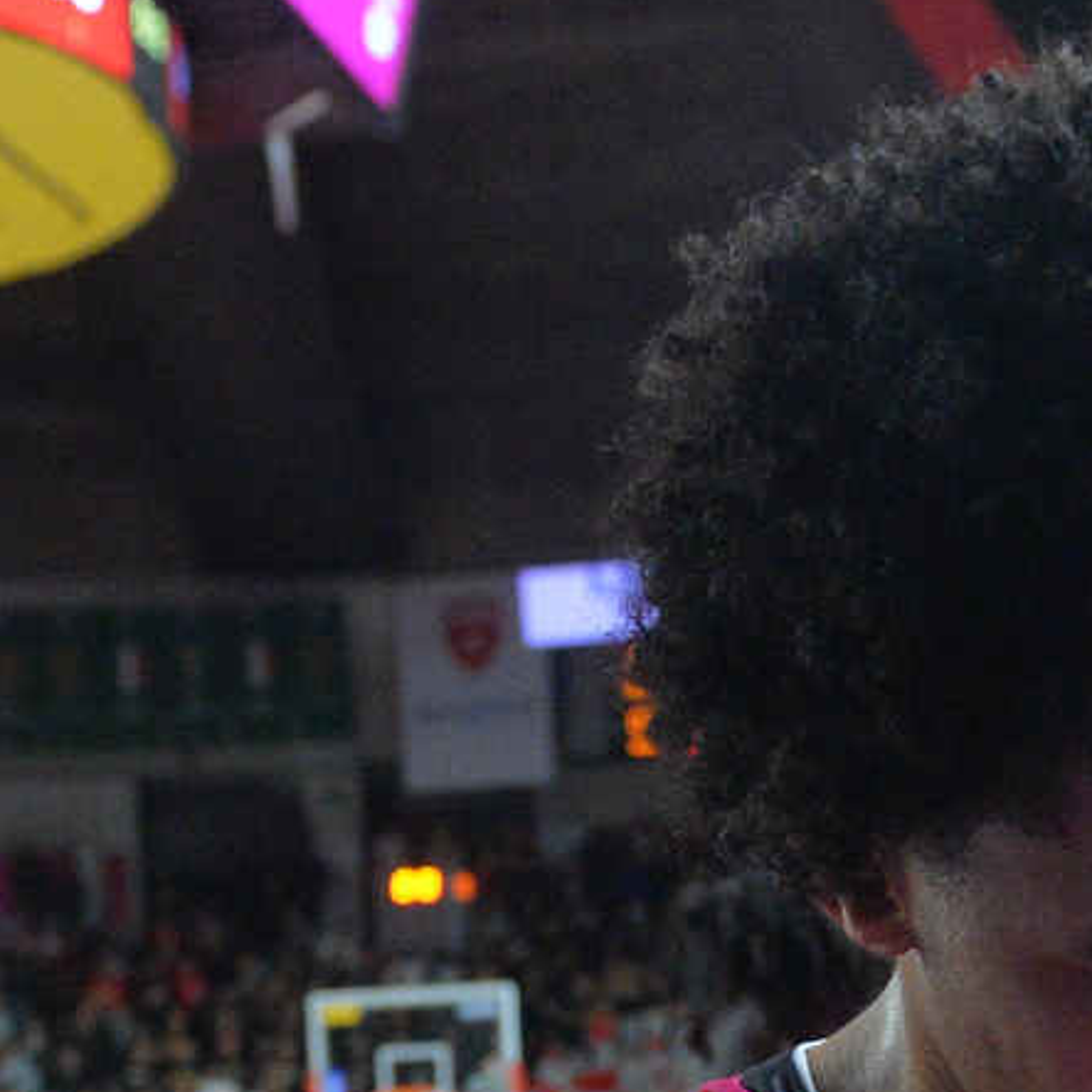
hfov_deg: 18.8
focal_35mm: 92
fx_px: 3284
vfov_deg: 17.6
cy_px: 1447
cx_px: 806
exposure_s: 1/640
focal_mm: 24
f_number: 4
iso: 6400
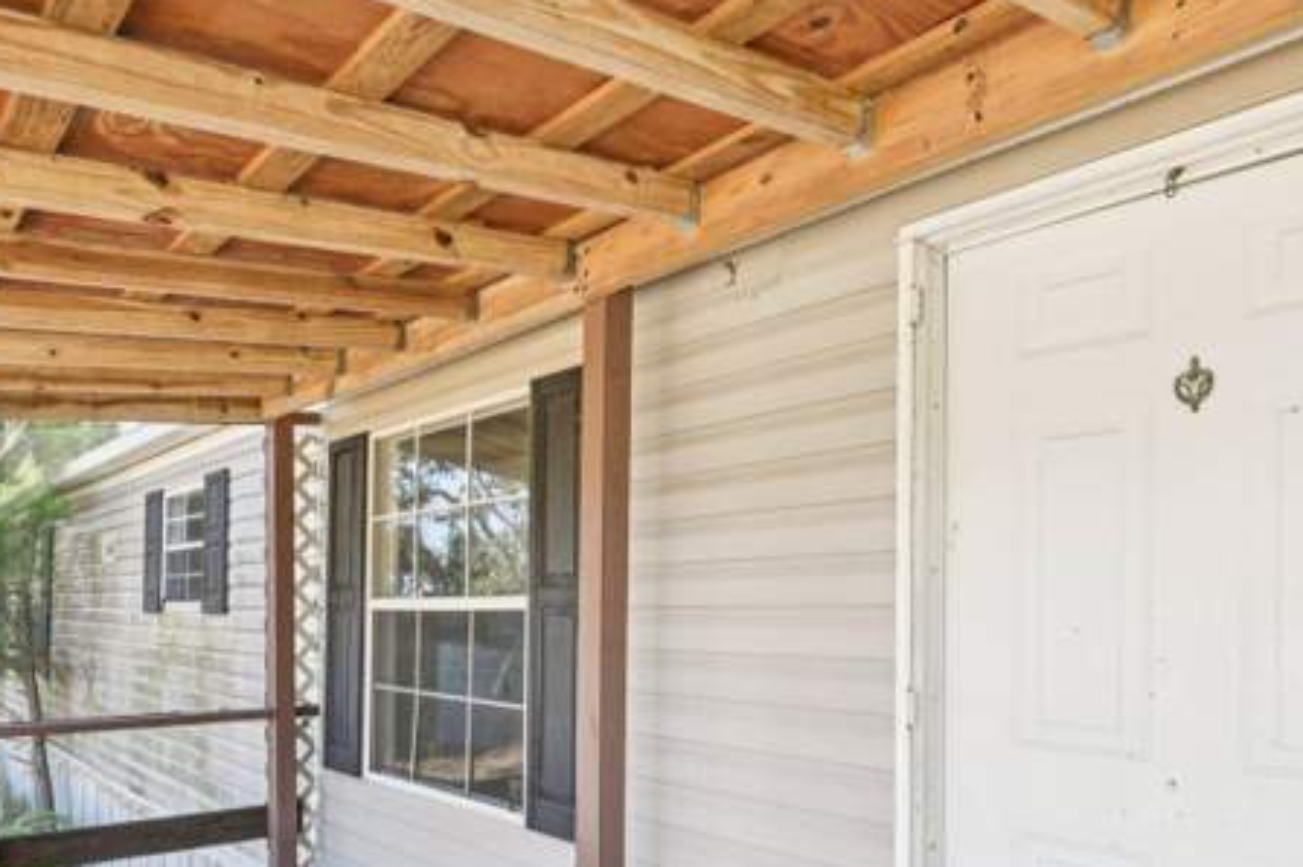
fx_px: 904
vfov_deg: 49.9
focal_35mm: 25
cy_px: 605
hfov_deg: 70.2
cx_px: 474
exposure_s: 1/15
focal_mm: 14
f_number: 8
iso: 125
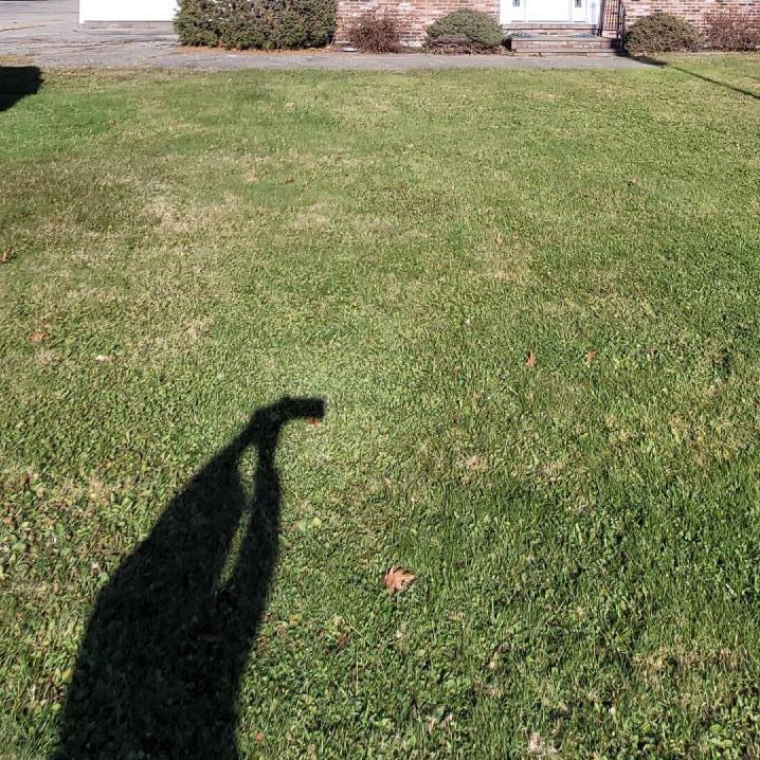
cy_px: -5
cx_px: 448
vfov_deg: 43.5
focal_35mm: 32
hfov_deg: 50.8
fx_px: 795
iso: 40
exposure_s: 1/1517
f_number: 2.2
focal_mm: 1.74
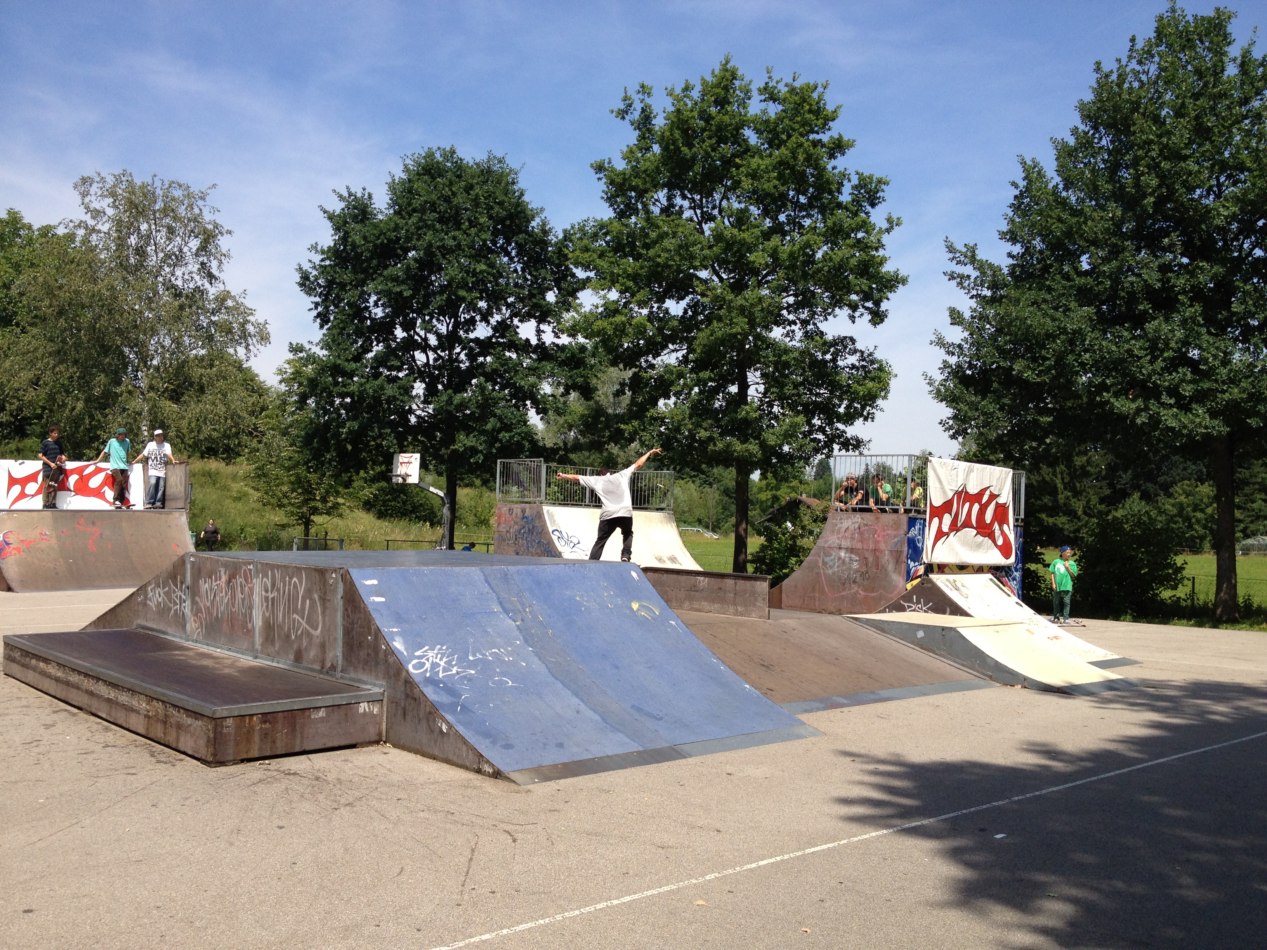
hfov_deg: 52.6
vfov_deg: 40.7
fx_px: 1281
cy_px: 475
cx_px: 634
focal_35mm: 35
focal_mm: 4.28
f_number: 2.4
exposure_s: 1/1330
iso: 64
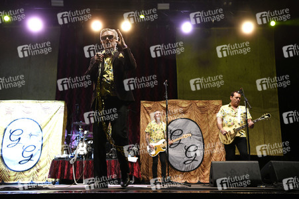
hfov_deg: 50.7
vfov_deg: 35.0
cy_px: 100
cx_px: 150
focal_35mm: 38
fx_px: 315
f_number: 3.5
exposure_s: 1/200
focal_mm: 38
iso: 1600
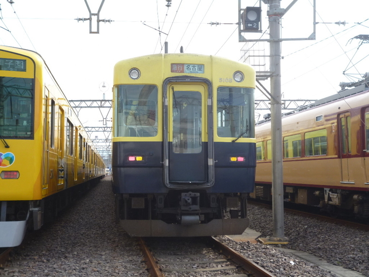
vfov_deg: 30.3
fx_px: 512
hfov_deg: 39.7
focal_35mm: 48
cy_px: 138
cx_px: 184
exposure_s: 1/250
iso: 100
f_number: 4
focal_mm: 8.6
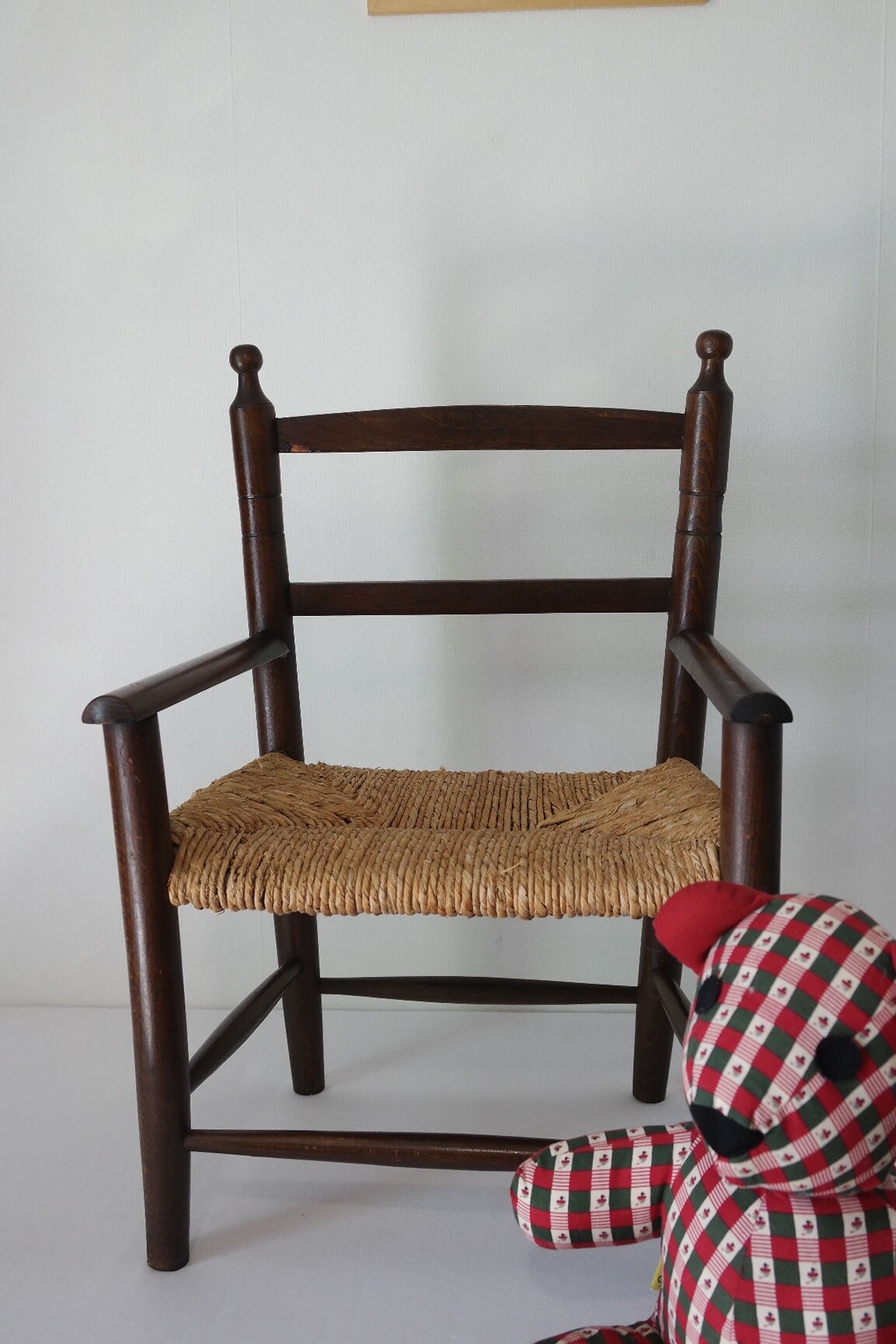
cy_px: 672
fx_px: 1344
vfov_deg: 53.1
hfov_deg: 36.9
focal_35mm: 36
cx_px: 448
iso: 400
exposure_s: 1/30
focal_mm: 24
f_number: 5.6
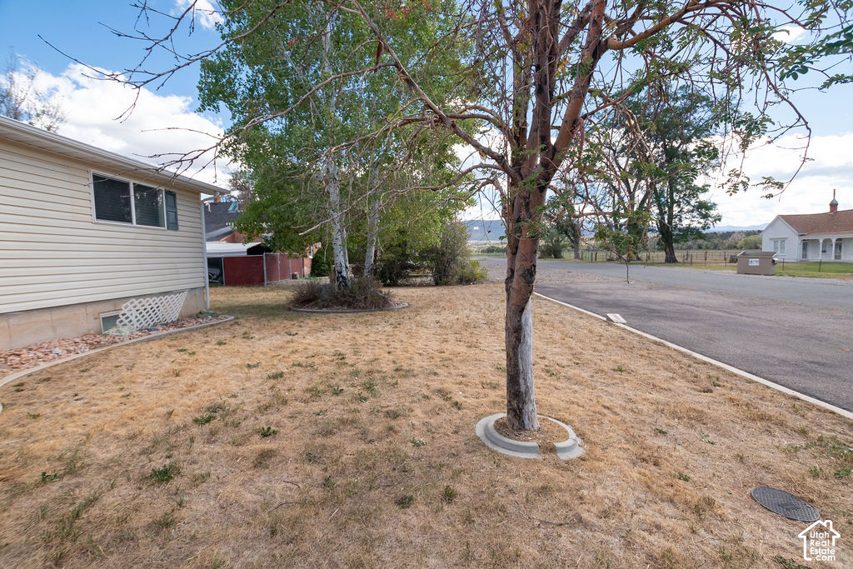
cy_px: 284
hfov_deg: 100.4
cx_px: 426
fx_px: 355
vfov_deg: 77.3
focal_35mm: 15
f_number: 5
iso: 500
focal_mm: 10
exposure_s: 1/1250
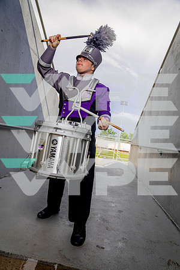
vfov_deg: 73.7
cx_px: 90
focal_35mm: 24
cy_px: 135
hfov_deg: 53.1
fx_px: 180
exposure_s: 1/250
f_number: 5.6
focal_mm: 24
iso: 100
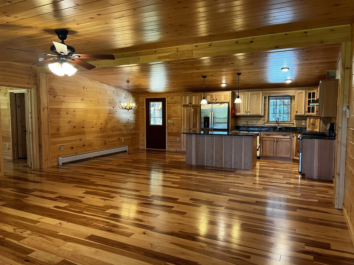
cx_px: 177
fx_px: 266
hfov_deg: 67.3
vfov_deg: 53.1
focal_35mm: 26
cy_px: 132
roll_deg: -0.5
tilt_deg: -4.5
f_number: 1.5
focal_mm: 5.7
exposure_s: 1/60
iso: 100
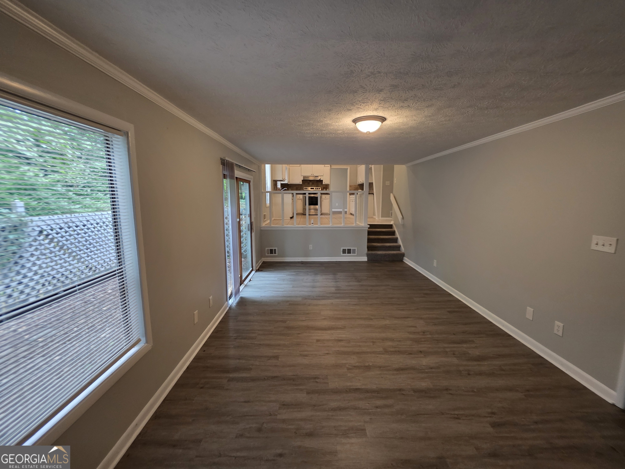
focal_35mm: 13
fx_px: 235
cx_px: 312
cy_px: 234
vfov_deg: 89.9
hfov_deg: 106.2
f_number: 1.9
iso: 160
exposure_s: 1/60
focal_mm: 2.2
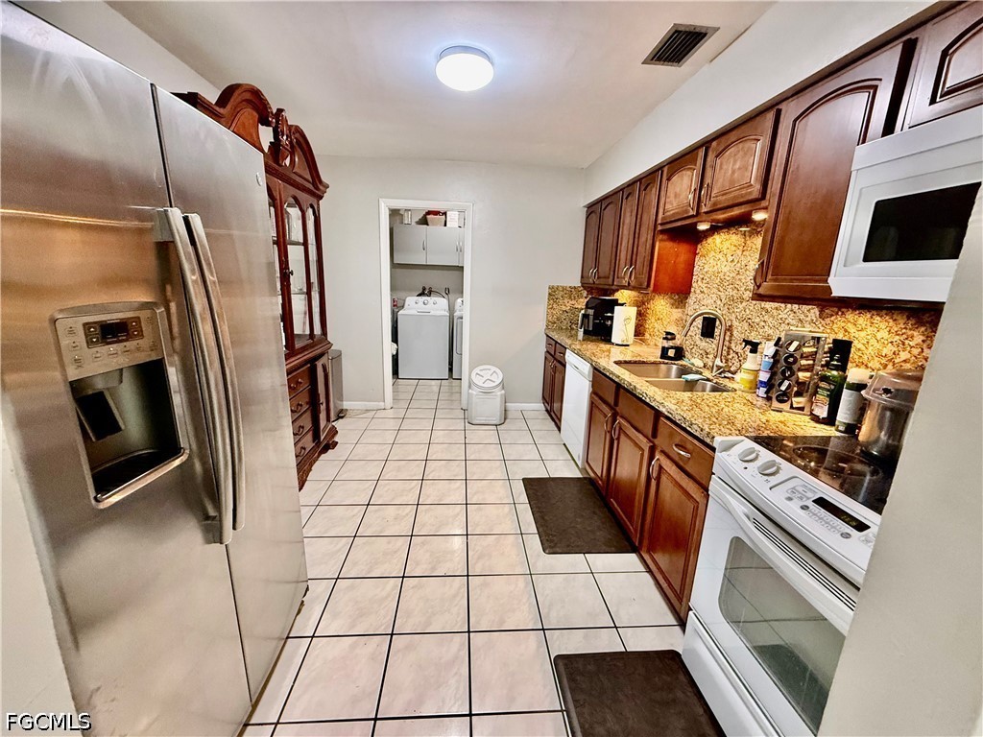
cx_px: 492
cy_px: 368
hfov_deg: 102.1
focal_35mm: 14
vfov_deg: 85.7
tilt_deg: -14.2
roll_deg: -3.2
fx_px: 398
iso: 320
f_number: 2.2
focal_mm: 2.22
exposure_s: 1/60
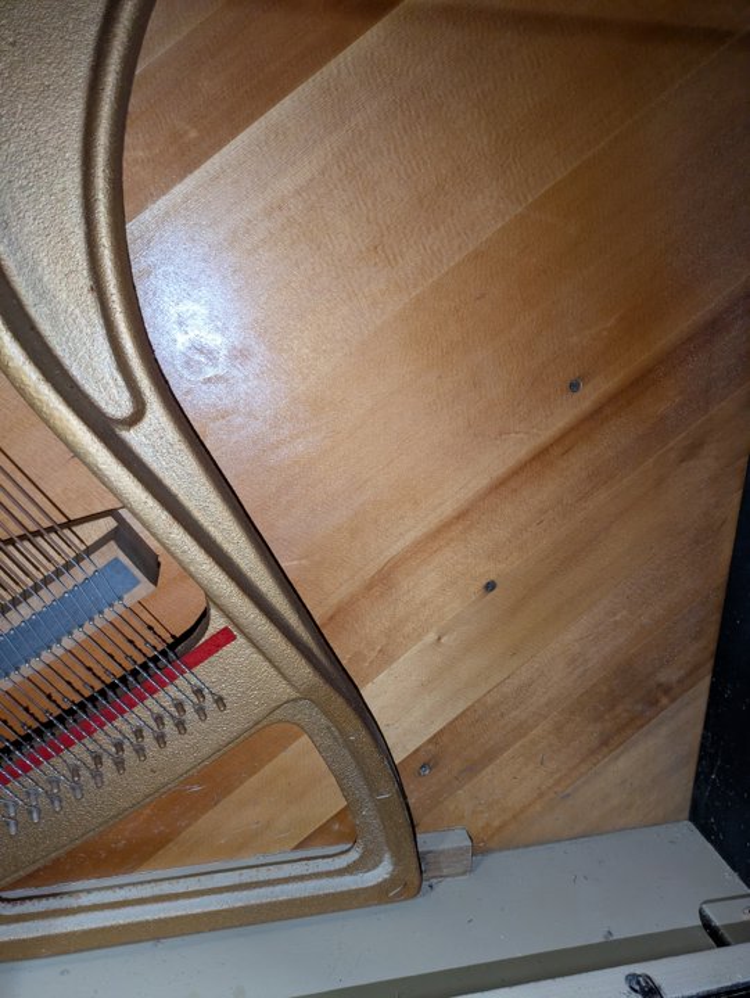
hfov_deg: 54.9
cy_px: 499
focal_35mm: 25
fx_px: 721
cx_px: 375
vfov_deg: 69.4
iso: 308
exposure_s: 1/25
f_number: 1.89
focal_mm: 5.43
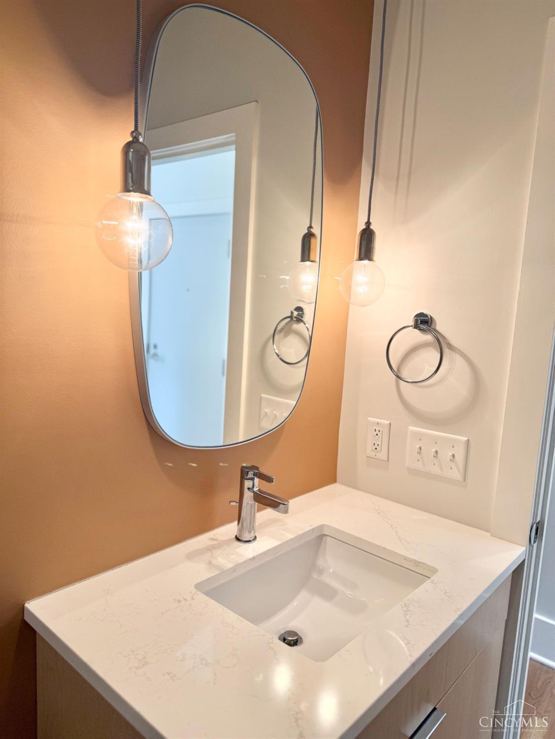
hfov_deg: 56.8
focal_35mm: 24
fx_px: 513
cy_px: 370
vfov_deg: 71.6
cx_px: 278
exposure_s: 1/206
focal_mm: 6.76
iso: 64
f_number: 1.78
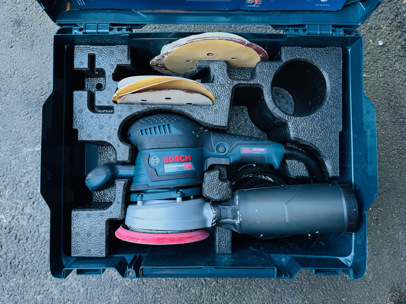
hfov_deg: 71.6
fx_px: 281
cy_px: 152
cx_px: 203
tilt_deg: -89.5
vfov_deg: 56.8
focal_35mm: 24
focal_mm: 6.76
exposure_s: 1/100
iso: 50
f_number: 1.78
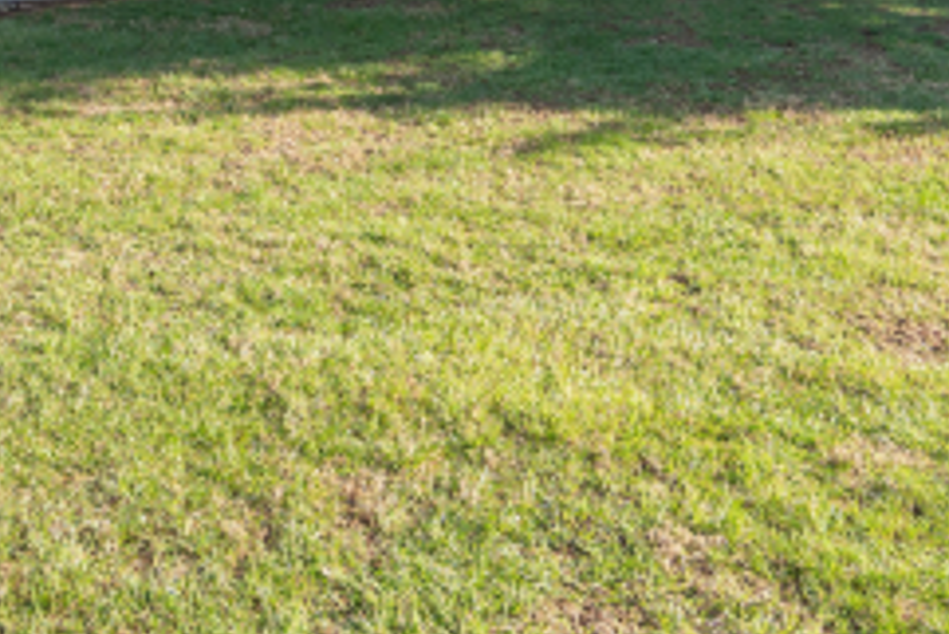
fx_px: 1477
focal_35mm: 56
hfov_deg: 34.8
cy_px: -315
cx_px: 222
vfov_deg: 20.7
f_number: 7.1
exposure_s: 1/50
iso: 50
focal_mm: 18
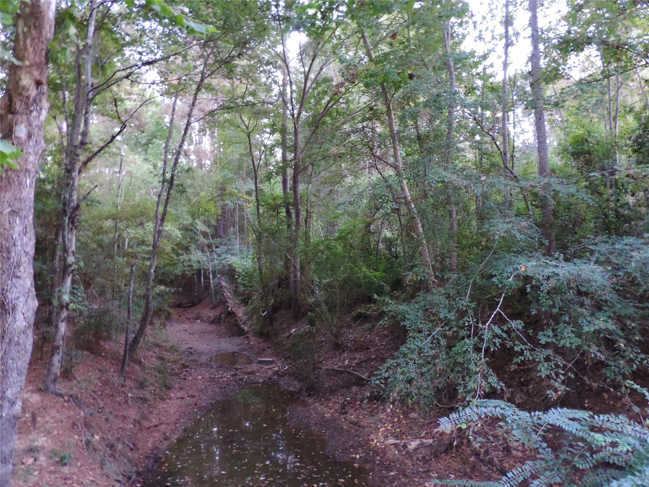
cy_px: 244
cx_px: 324
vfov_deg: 56.8
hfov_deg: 71.6
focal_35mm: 24
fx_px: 450
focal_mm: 4.3
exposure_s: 1/6
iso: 800
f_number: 3
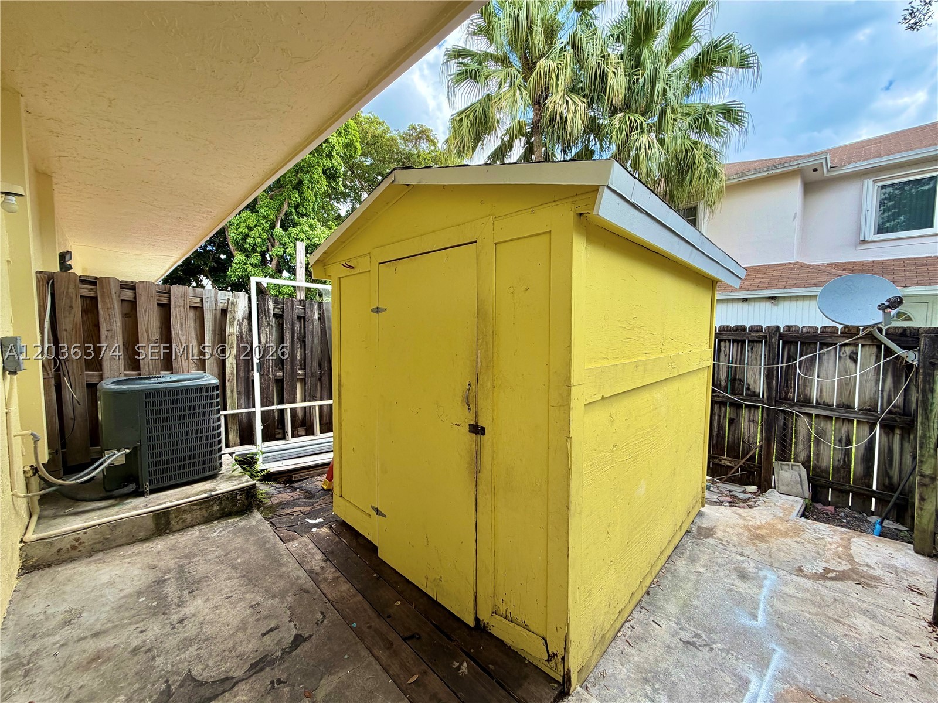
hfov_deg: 102.1
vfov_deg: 85.7
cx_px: 469
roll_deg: +0.0
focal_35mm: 14
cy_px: 352
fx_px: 379
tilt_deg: -3.8
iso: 40
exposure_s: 1/216
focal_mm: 2.22
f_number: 2.2
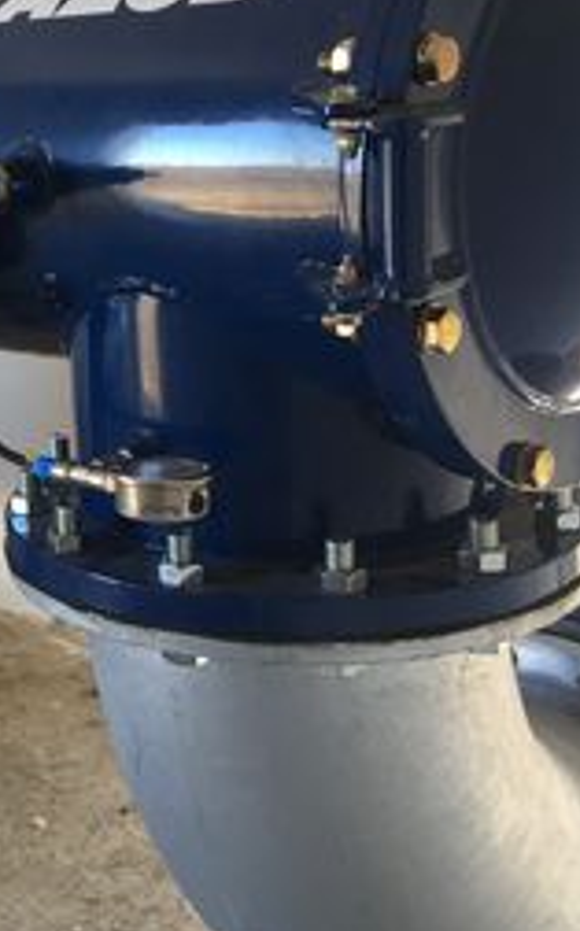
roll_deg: +4.2
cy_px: 345
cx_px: -115
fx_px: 1546
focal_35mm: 61
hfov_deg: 20.0
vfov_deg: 33.3
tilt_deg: -9.7
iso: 25
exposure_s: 1/33
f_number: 2.2
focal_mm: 4.15
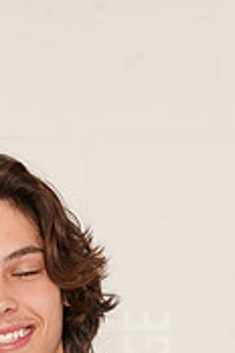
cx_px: 80
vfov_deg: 5.7
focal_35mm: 357
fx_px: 3495
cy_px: 548
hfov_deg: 3.9
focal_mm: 107
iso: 125
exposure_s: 1/100
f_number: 4
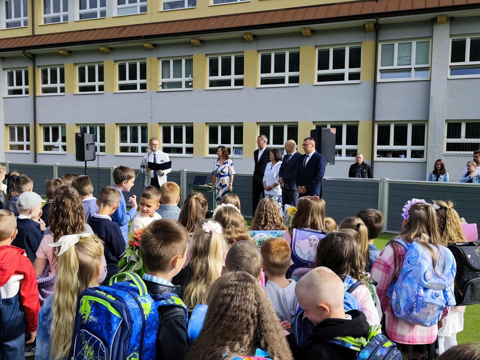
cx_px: 240
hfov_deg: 55.4
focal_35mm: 33
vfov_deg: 42.9
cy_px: 180
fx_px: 458
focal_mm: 6.19
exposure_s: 1/699
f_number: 1.65
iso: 50
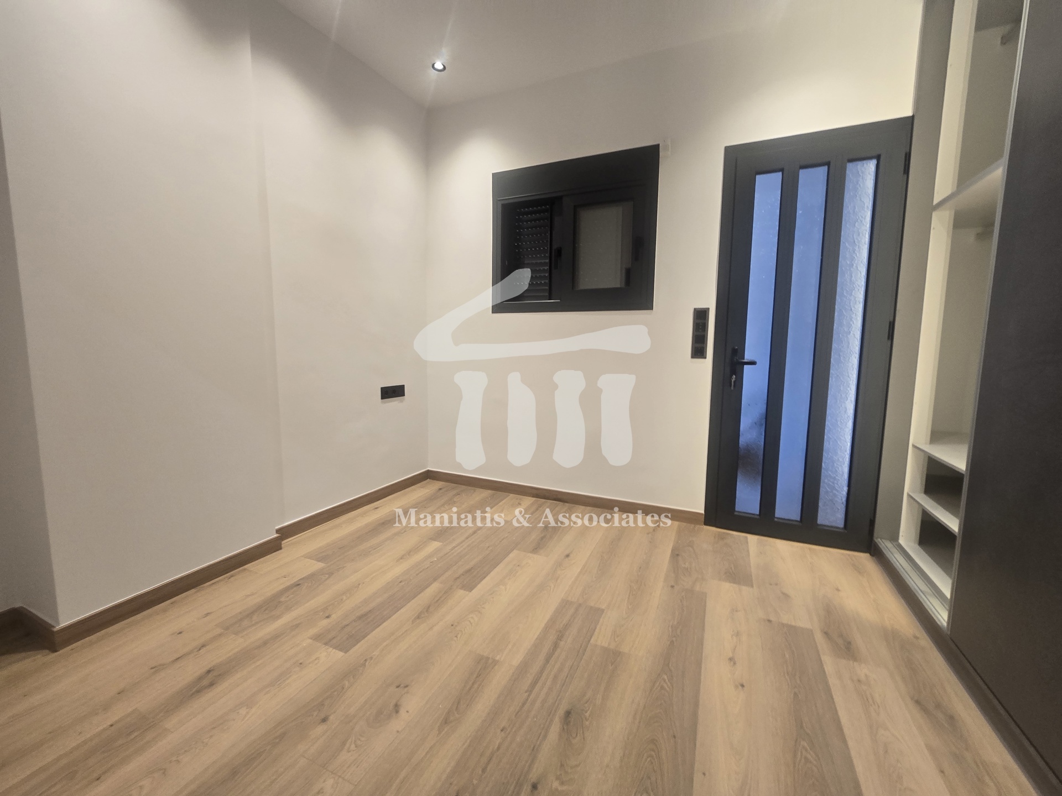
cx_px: 531
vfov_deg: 89.9
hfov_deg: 106.2
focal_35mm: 13
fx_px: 399
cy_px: 398
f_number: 2.2
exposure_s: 1/50
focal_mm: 2.2
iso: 125
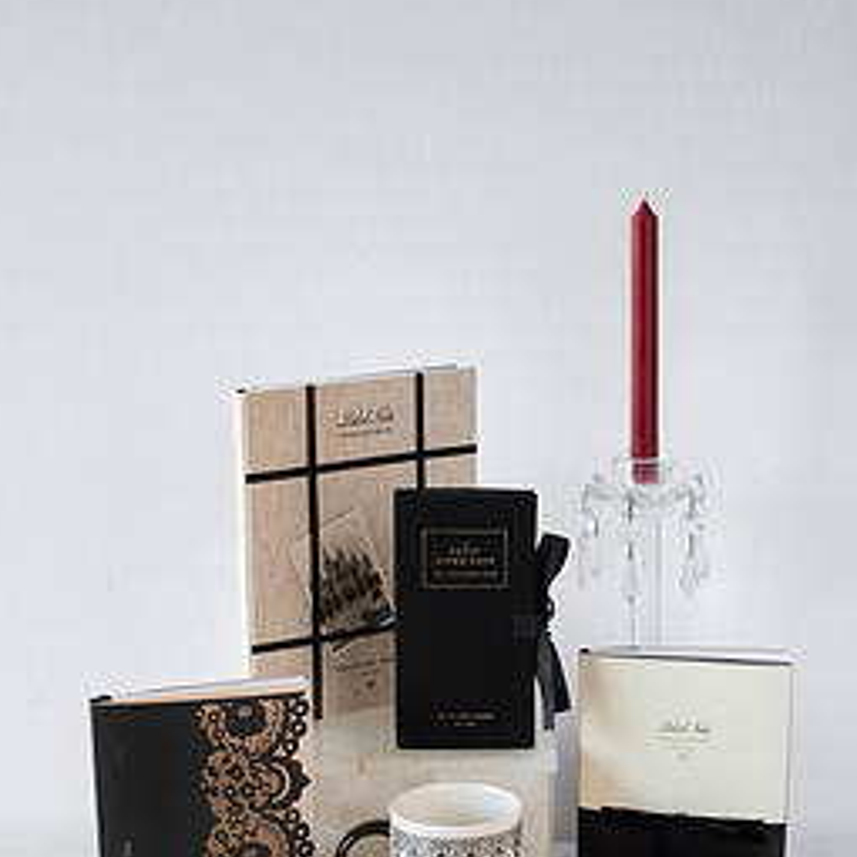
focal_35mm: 75
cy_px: 595
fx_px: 2101
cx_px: 450
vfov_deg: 22.9
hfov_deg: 23.1
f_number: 13
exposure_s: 1/5
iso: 200
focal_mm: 50
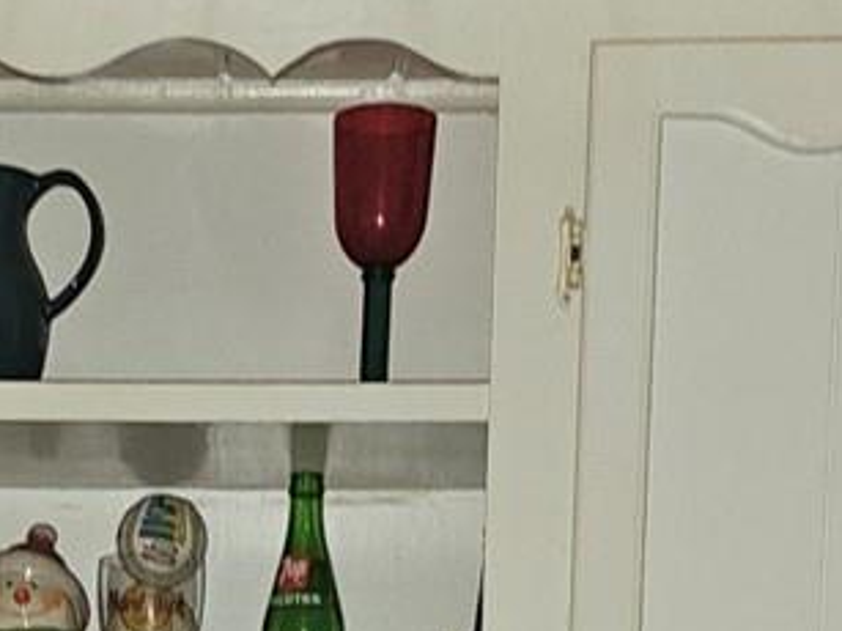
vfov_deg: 11.2
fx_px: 2918
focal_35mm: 120
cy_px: 1240
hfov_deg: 16.2
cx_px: 38
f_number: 1.7
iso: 125
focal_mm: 6.3
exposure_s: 1/15.4
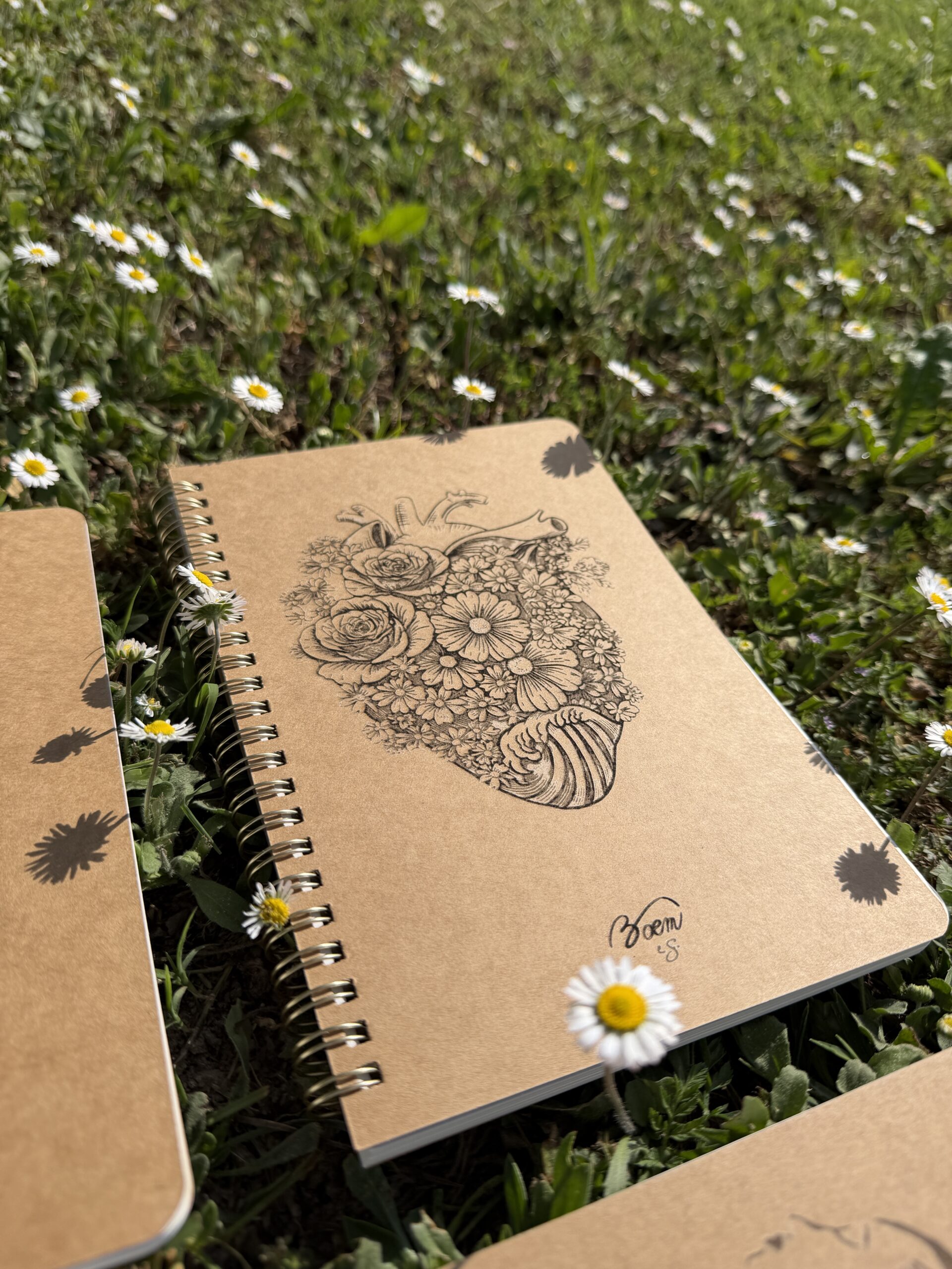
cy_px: 634
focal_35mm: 24
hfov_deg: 56.8
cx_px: 476
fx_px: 880
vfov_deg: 71.6
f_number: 1.78
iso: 80
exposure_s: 1/6711
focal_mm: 6.76
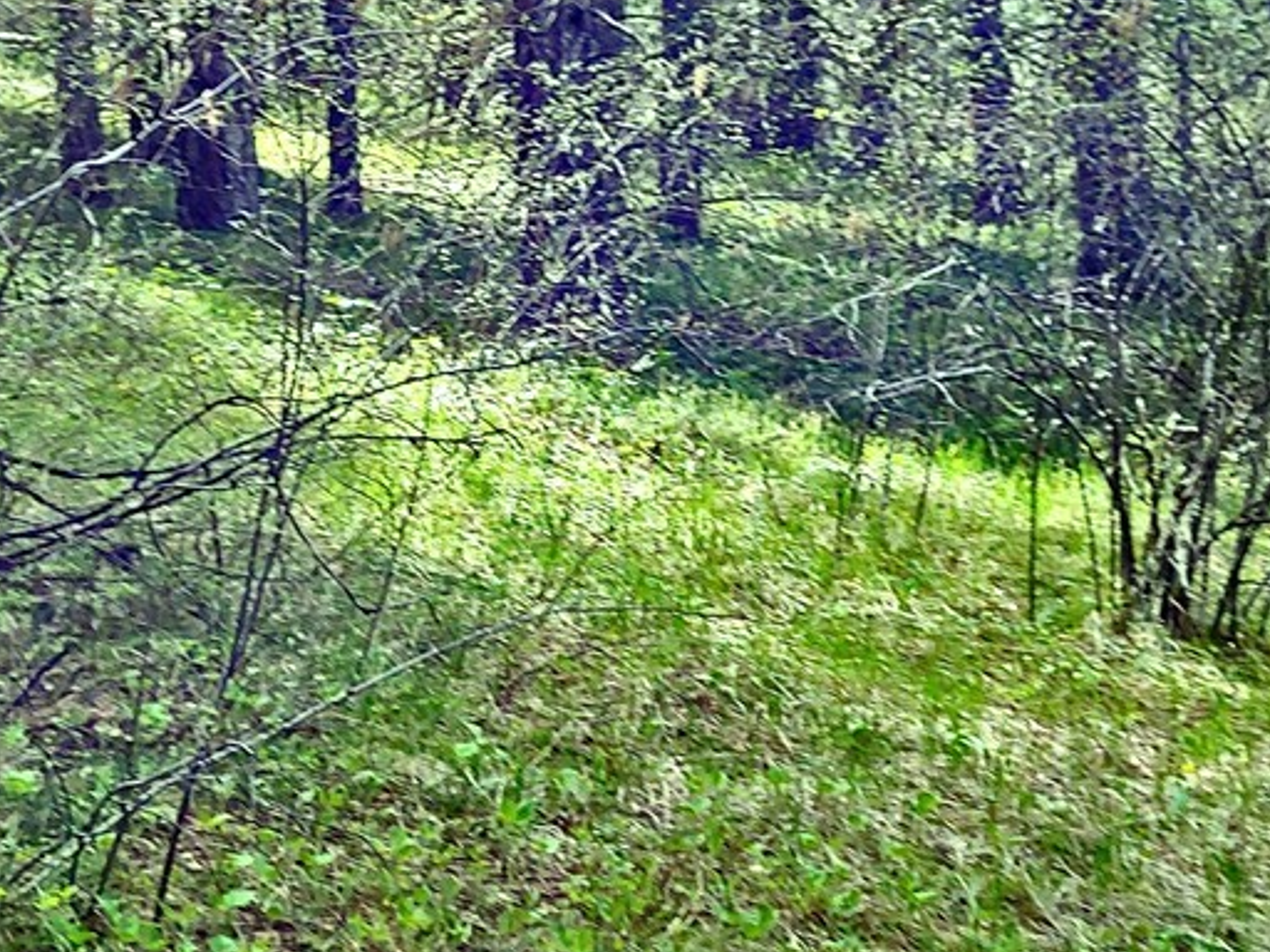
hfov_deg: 19.6
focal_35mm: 100
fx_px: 3669
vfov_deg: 14.8
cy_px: 317
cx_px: 571
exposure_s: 1/40
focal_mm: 5.88
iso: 50
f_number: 2.4
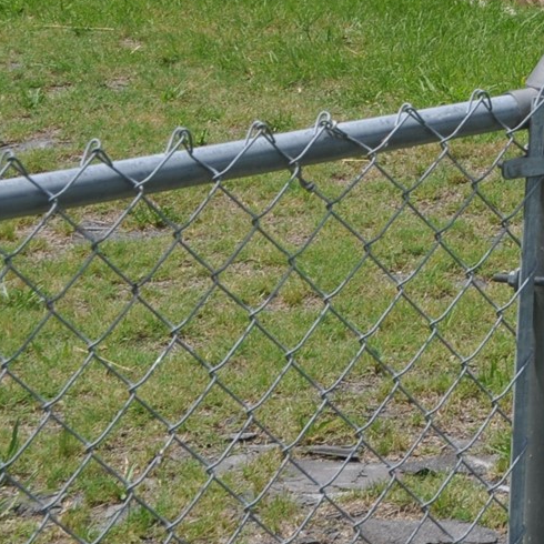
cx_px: 1078
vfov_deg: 11.5
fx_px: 2614
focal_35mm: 147
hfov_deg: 10.9
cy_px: -227
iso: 200
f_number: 10
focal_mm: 26
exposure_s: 1/250
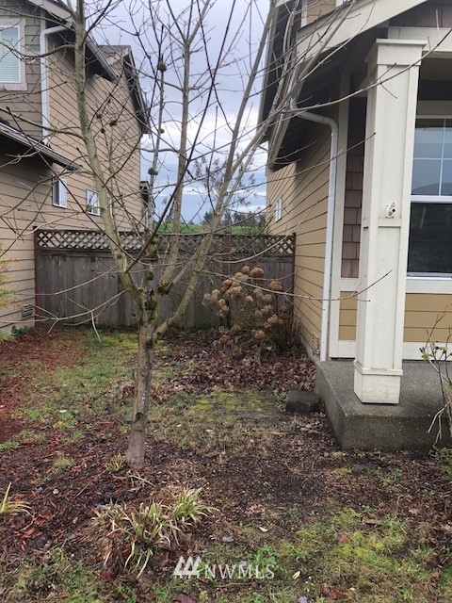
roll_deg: -1.0
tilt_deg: -5.0
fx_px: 487
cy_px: 302
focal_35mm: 28
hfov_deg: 49.7
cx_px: 226
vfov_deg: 63.4
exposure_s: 1/279
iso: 20
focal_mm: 4
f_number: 1.8
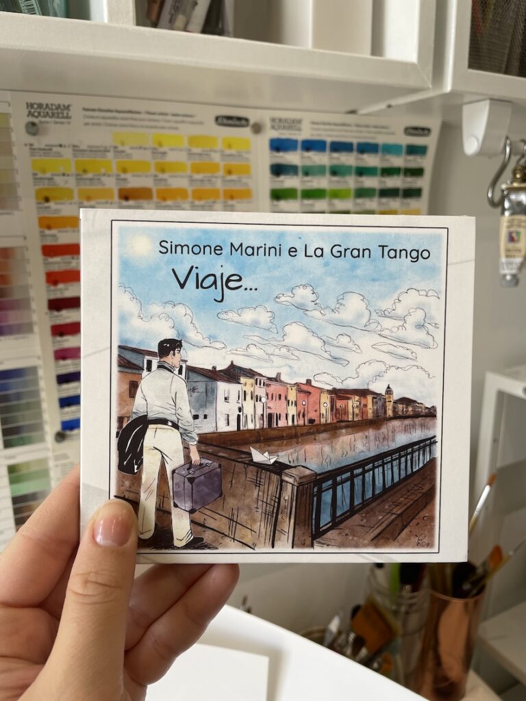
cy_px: 350
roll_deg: +1.0
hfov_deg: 53.1
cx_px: 263
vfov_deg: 67.3
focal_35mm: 26
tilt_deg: -14.2
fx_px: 527
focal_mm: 4.2
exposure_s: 1/135
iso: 32
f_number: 1.6
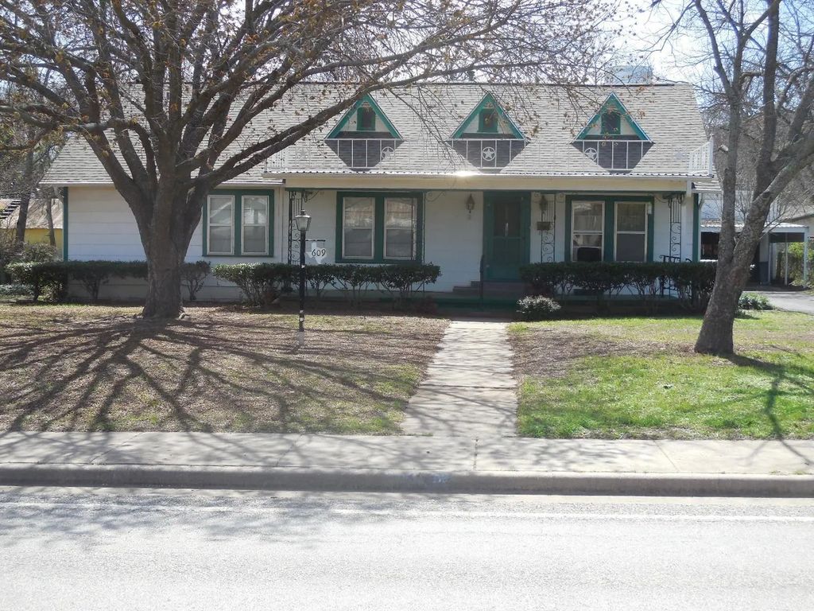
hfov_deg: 36.2
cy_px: 306
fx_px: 1246
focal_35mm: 53
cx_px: 407
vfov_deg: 27.5
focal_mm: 9.4
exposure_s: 1/500
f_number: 4
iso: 125
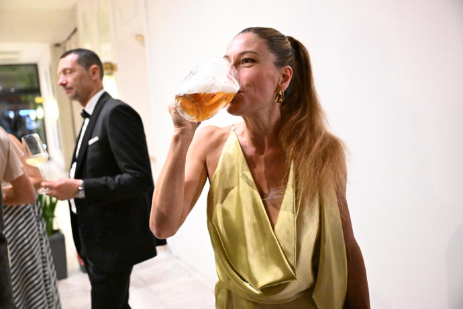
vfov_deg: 40.5
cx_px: 232
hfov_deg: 58.0
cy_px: 154
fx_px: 418
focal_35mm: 32
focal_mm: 32.5
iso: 25600
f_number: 2.8
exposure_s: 1/250
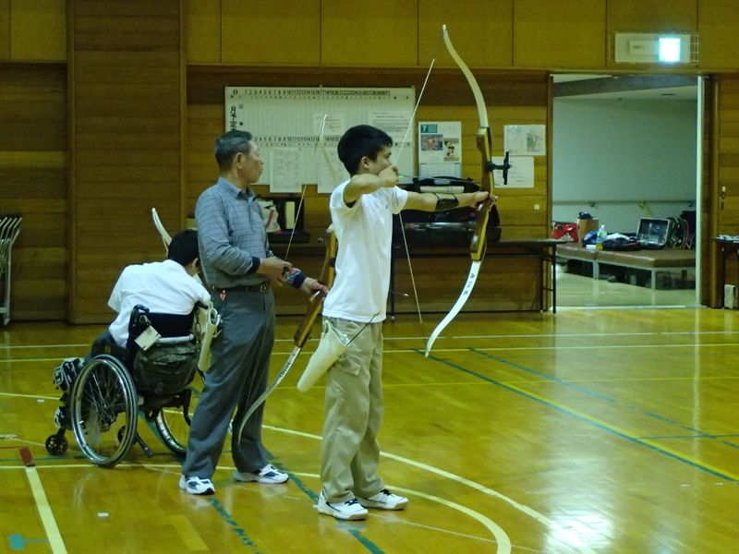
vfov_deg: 17.4
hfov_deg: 23.0
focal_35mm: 85
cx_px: 370
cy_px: 277
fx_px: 1815
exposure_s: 1/20
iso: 1250
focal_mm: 15.41
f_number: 4.5
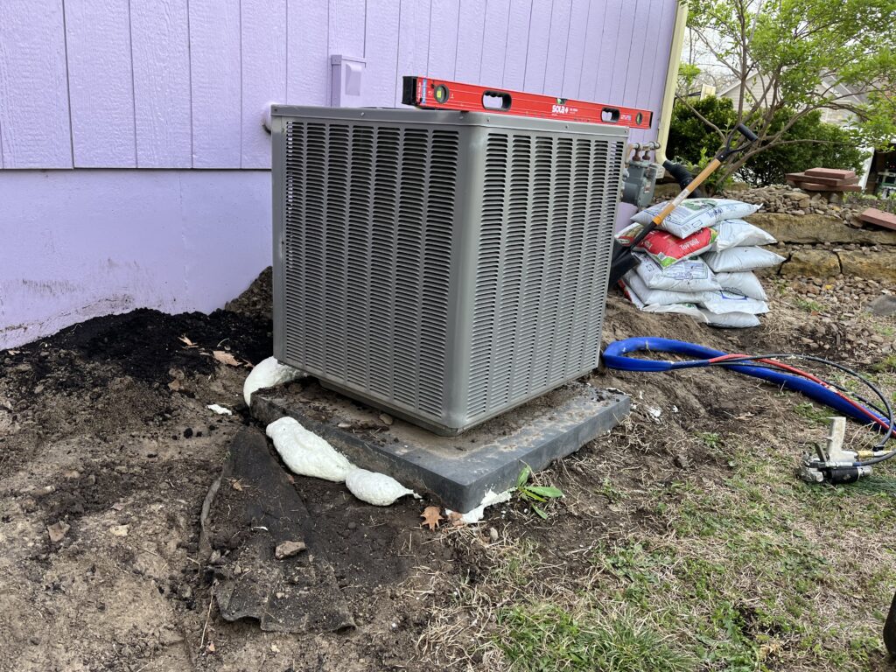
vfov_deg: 53.1
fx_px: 673
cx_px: 448
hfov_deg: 67.3
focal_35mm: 26
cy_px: 336
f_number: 1.6
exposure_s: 1/184
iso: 40
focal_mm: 5.1
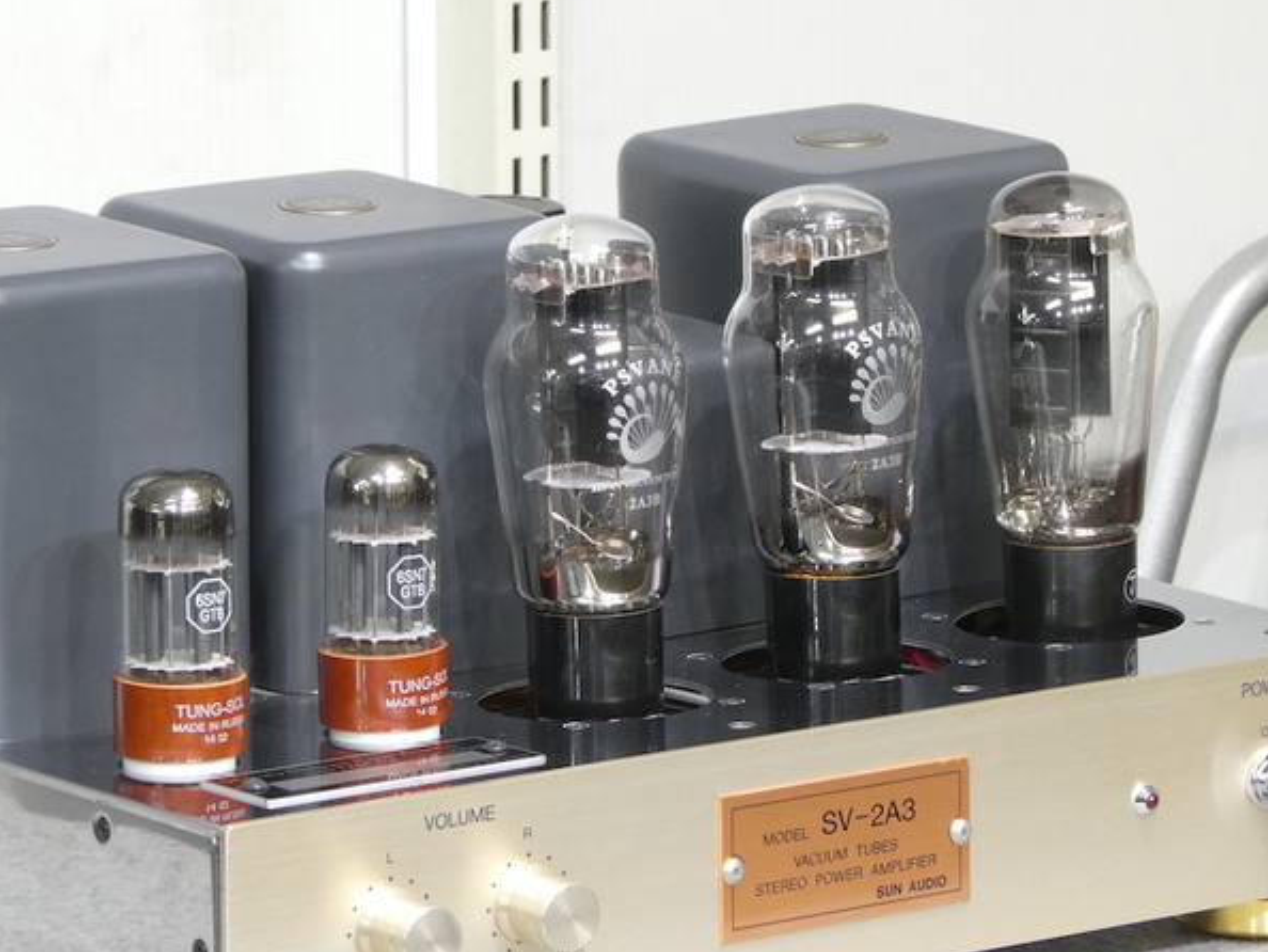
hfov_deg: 8.6
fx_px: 8465
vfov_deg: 6.4
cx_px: 489
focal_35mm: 231
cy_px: 529
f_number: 5.4
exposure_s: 1/4
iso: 200
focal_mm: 25.6
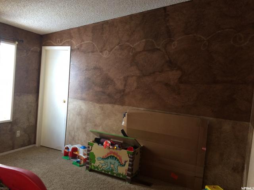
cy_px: 95
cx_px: 127
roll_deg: -4.8
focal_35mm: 29
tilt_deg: -4.5
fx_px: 213
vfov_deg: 48.2
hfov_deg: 61.7
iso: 125
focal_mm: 4.15
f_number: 2.2
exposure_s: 1/30
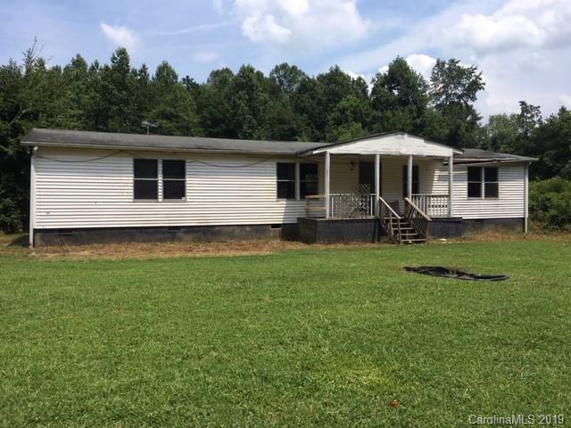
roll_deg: -0.3
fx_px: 478
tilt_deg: -0.3
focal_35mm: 29
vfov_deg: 48.2
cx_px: 286
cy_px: 214
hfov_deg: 61.7
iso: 25
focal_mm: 4.15
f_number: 2.2
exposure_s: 1/2137
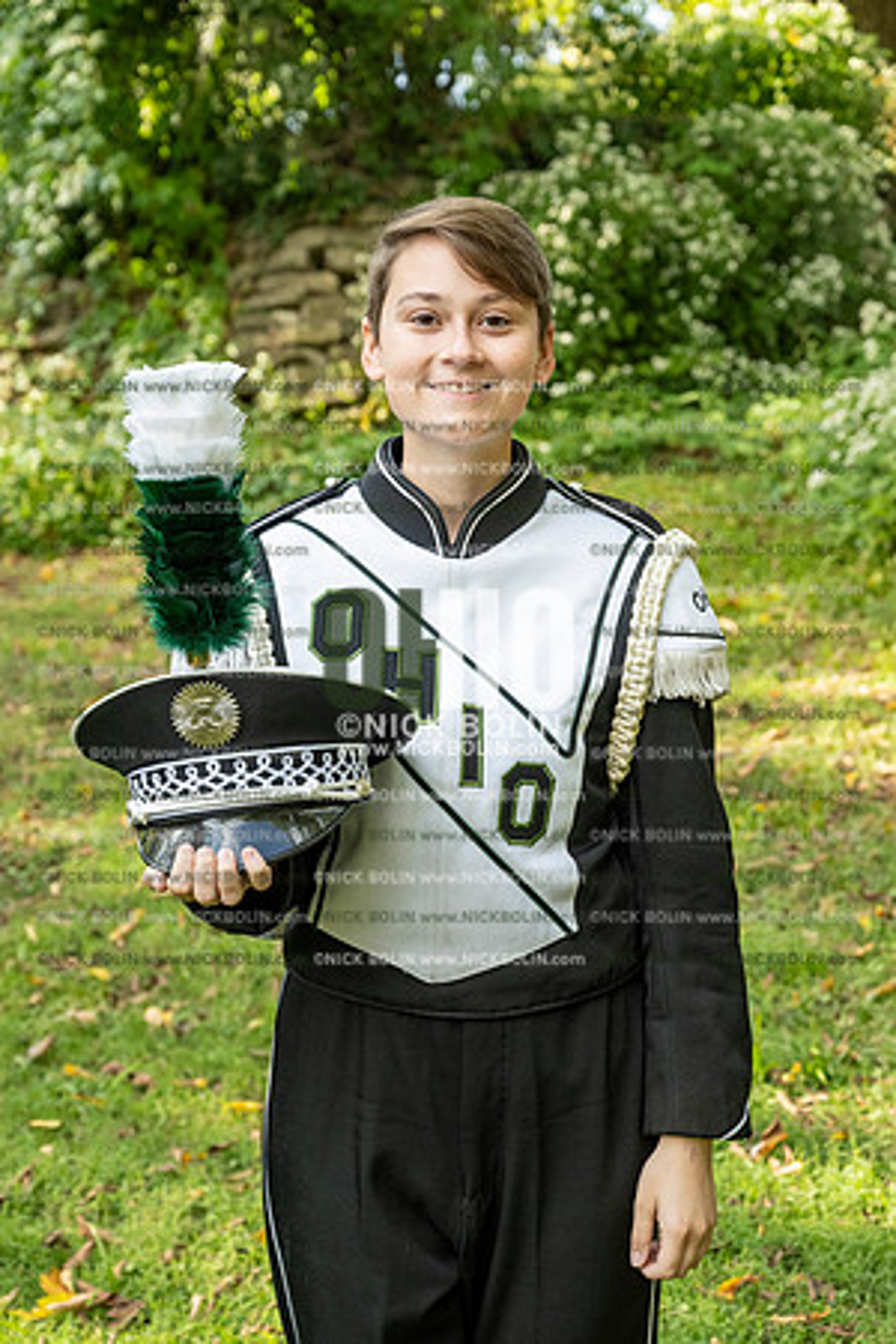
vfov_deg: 33.9
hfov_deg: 23.0
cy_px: 672
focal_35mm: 59
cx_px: 448
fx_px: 2202
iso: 1000
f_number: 5.6
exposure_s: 1/640
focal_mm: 59
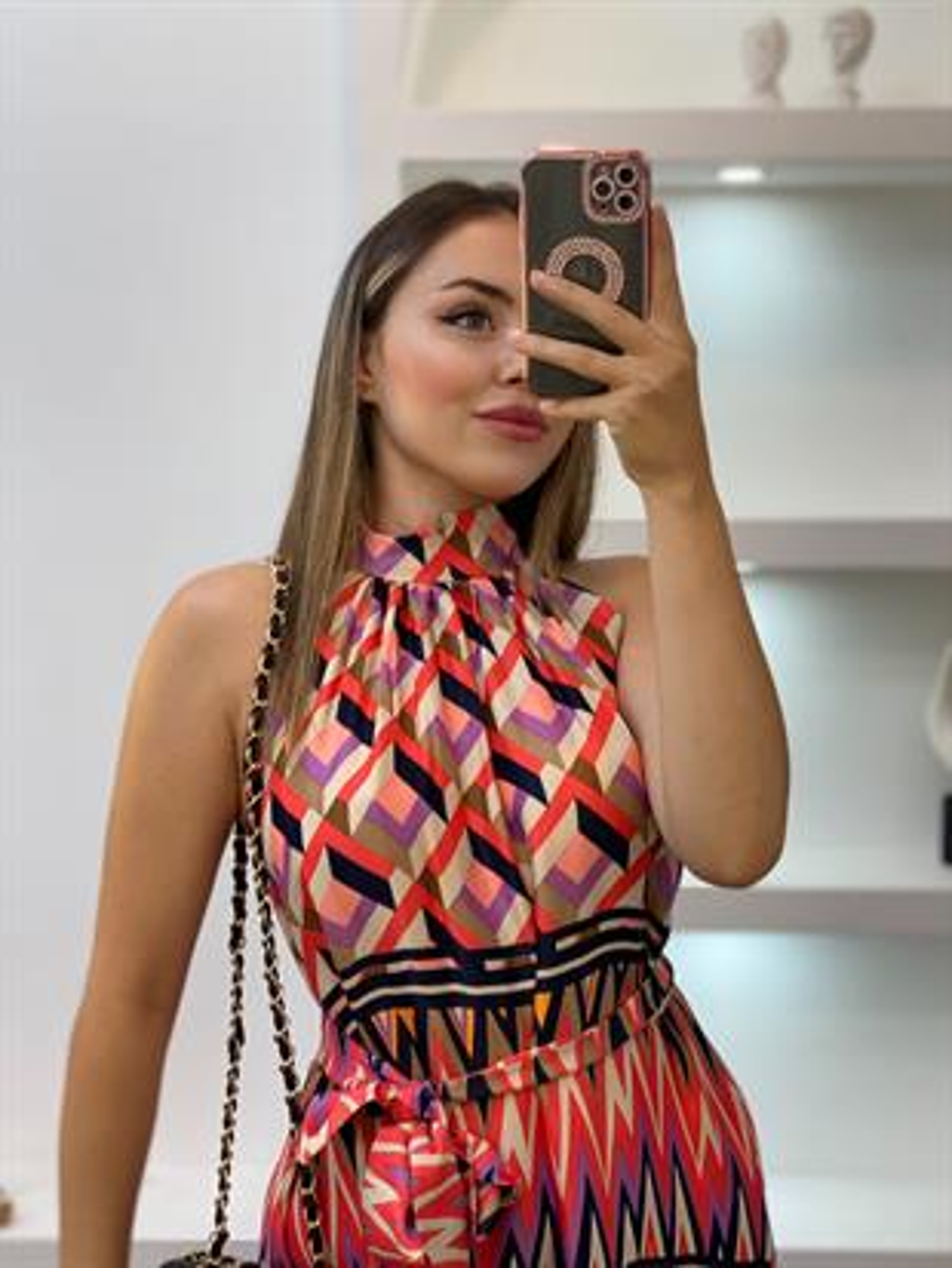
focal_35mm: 52
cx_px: 476
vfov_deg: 36.8
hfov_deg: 28.0
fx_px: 1906
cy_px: 634
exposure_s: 1/100
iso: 100
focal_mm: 6
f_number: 2
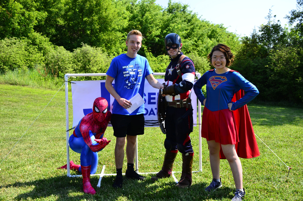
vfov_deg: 34.1
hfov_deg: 49.6
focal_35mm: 39
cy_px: 100
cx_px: 152
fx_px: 328
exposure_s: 1/160
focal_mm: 26
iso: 200
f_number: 6.3
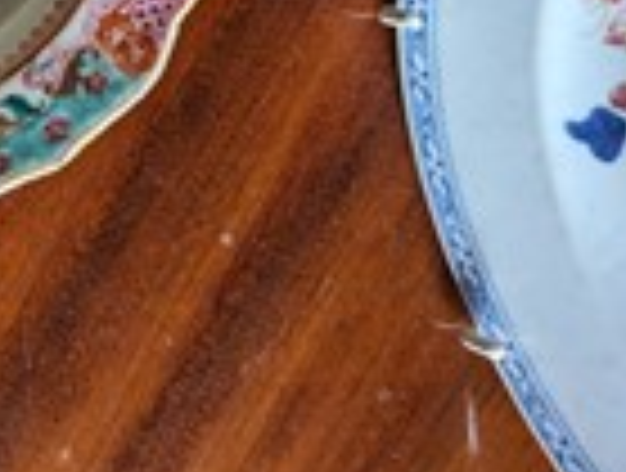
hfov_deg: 24.8
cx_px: -162
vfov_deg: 19.5
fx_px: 1251
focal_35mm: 69
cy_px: -160
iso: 607
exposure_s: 1/194
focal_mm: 6.81
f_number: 1.85
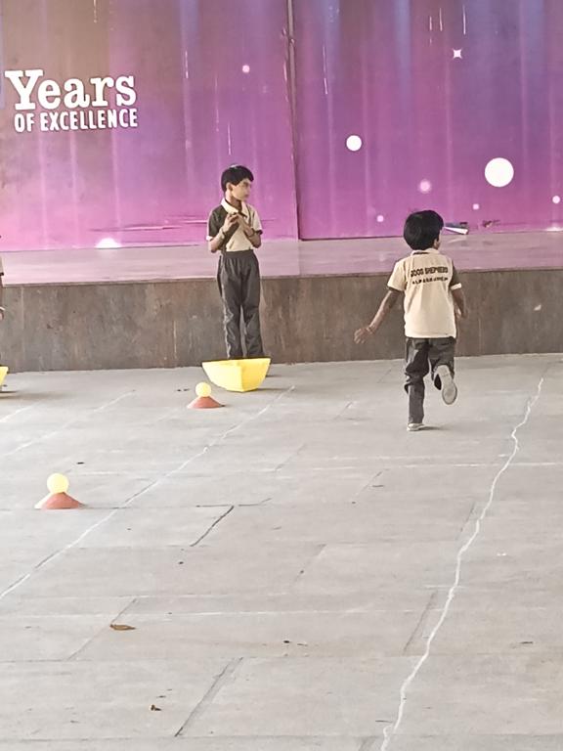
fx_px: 2342
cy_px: 376
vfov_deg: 18.2
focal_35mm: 108
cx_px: 282
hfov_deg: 13.7
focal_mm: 3.98
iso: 640
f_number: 1.8
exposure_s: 1/120
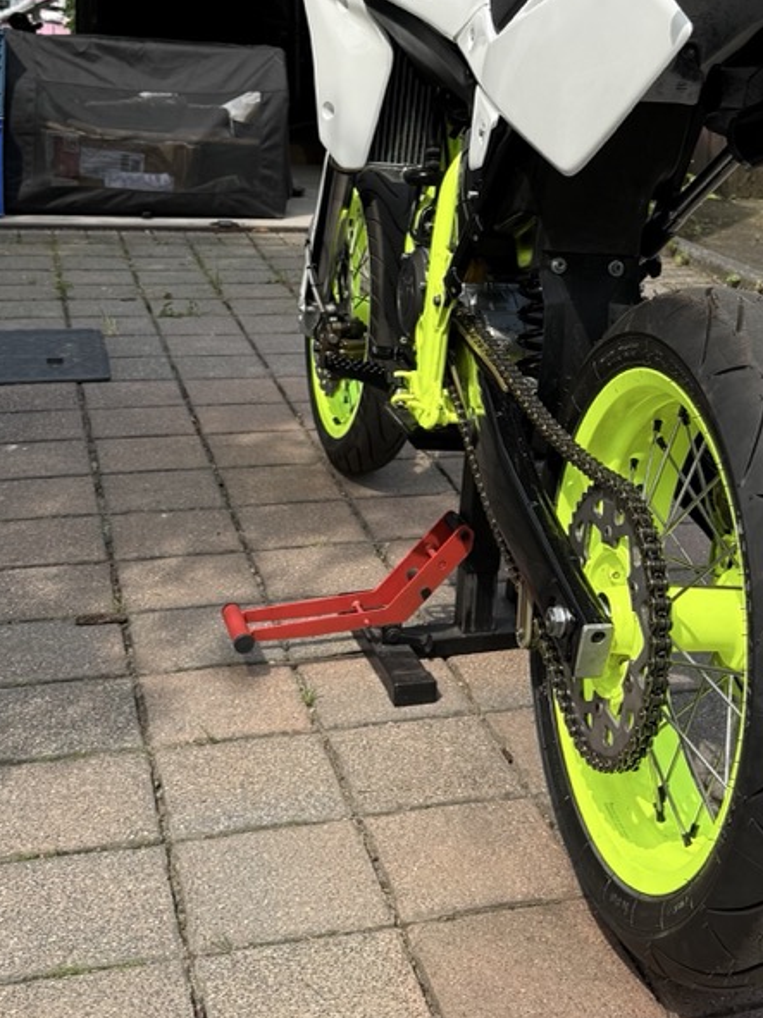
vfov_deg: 36.2
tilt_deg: -9.7
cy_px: 282
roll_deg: -2.6
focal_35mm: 52
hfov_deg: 27.7
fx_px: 1529
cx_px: 543
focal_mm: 6.76
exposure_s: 1/2232
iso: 80
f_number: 1.78
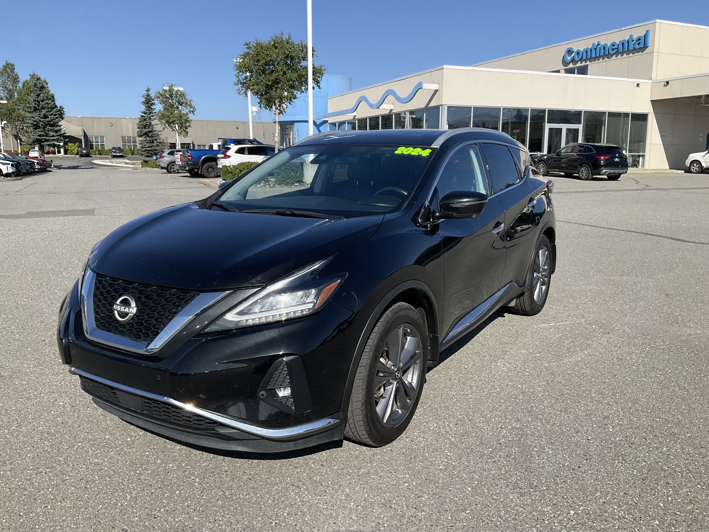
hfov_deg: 61.7
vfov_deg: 48.2
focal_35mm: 29
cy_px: 266
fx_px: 594
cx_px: 354
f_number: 1.8
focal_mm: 3
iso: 25
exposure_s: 1/1912
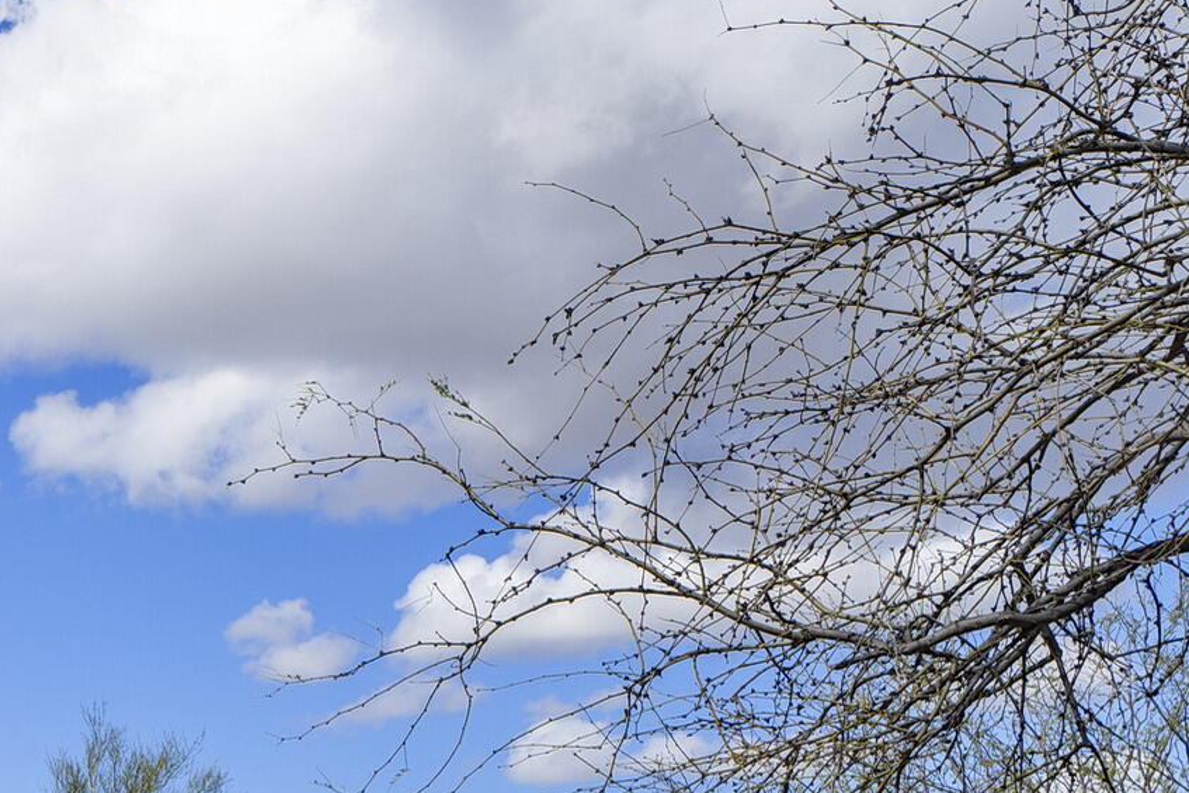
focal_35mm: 76
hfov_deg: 21.9
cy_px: 1142
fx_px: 2510
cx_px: -627
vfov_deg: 16.5
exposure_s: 1/160
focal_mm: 23
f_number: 9
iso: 100
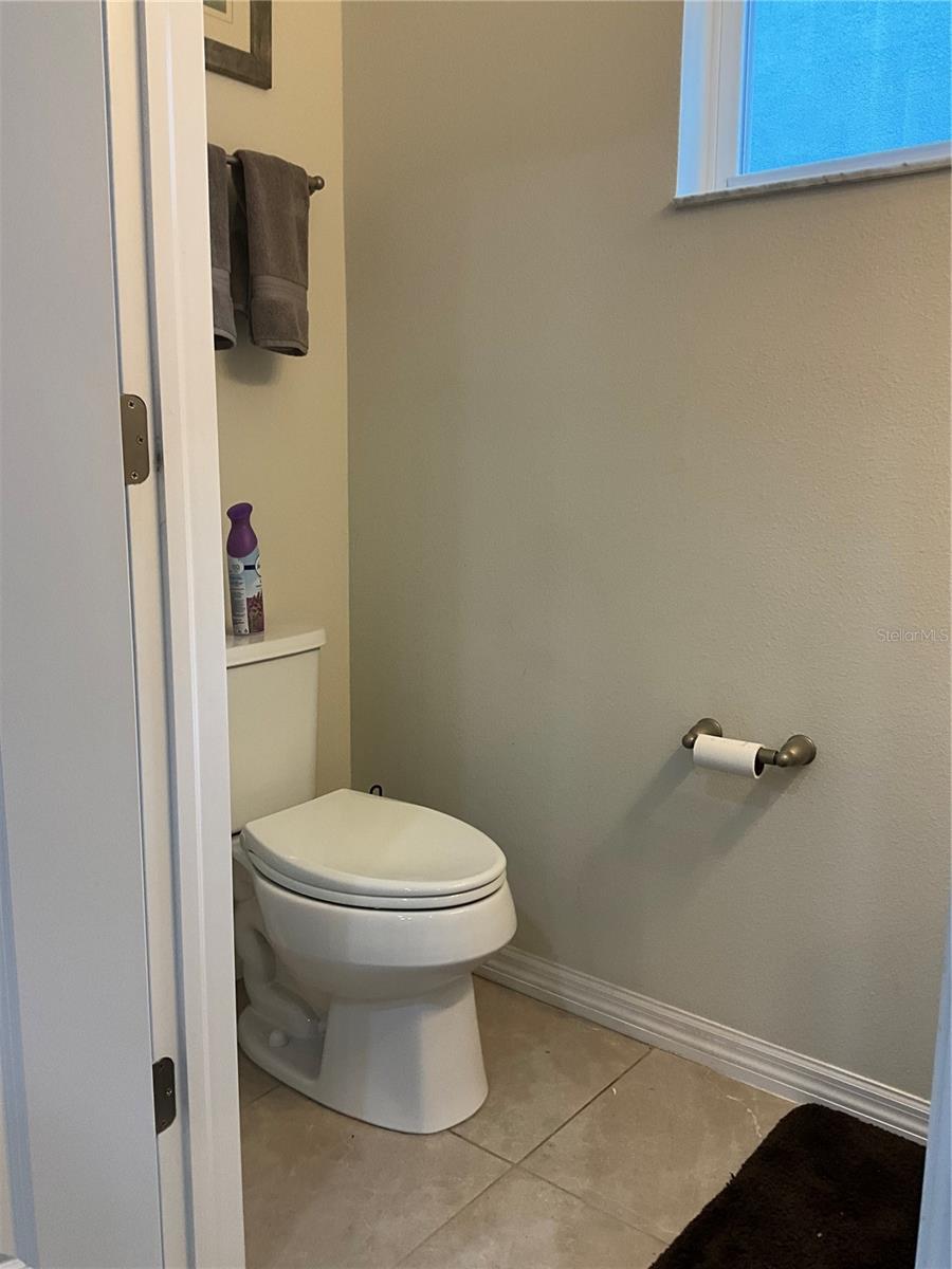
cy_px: 634
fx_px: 1063
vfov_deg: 61.7
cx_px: 476
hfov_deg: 48.2
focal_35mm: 29
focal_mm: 3
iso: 64
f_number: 1.8
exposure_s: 1/60
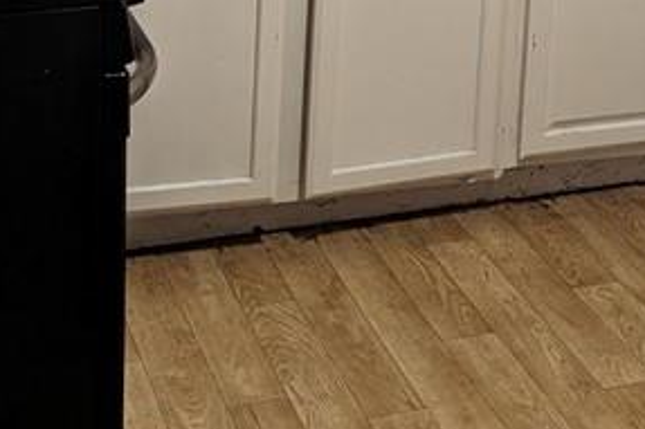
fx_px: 1594
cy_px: -254
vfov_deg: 14.2
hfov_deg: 22.7
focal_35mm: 89
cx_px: 455
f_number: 1.85
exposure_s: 1/60
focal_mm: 6.81
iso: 959
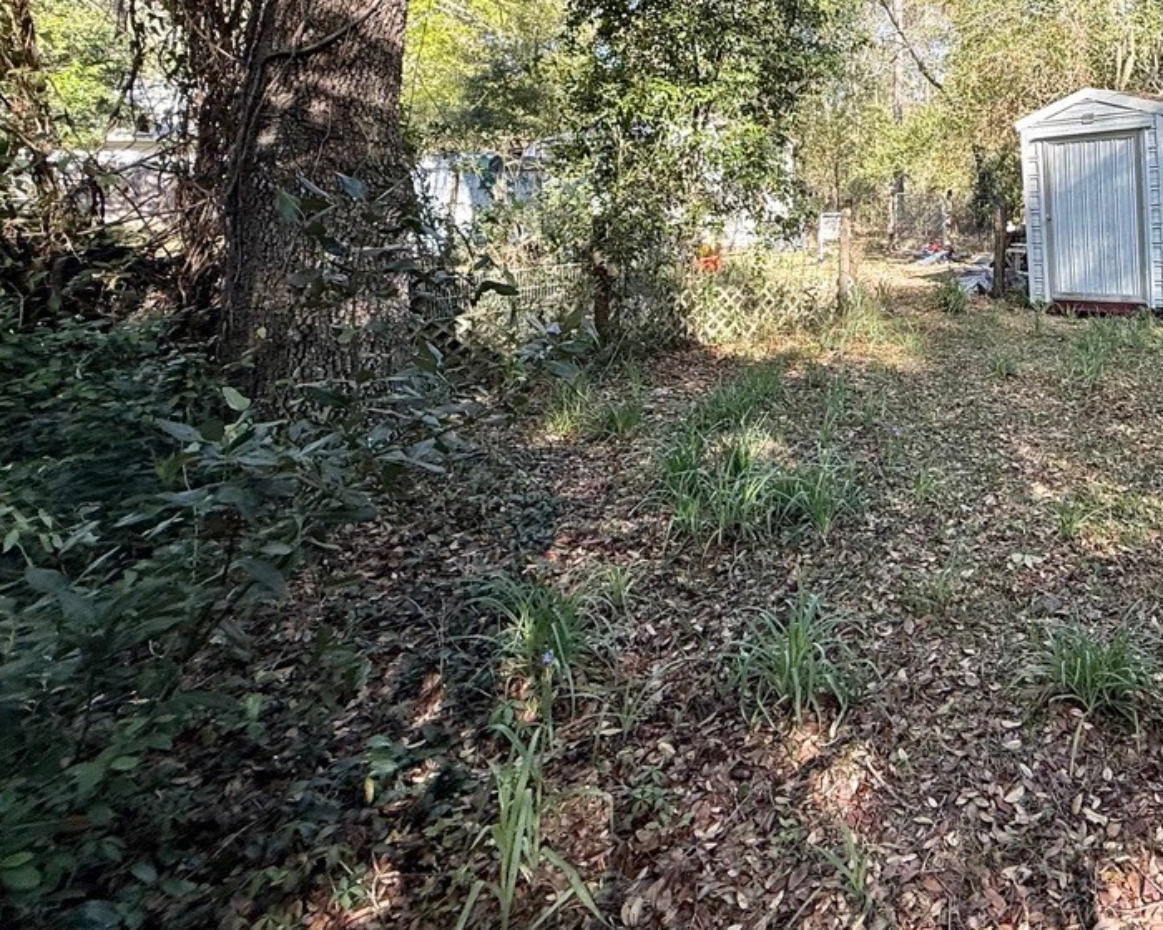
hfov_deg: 59.5
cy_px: 216
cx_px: 1013
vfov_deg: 53.8
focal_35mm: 25
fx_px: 861
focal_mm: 2.22
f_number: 2.2
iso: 50
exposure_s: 1/231
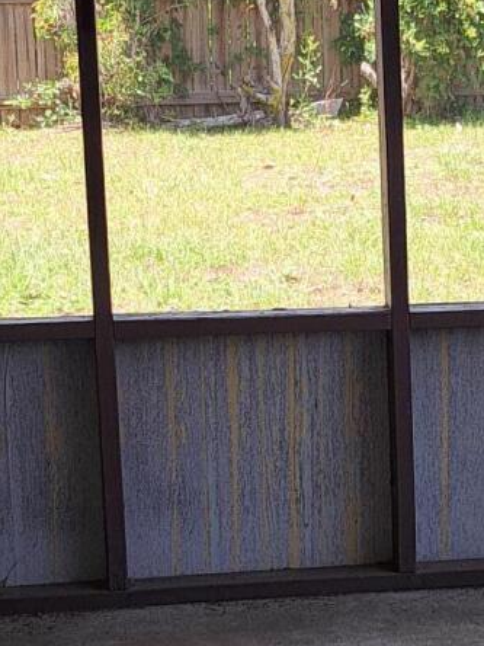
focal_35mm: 108
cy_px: 378
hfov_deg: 13.6
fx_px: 2013
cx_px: 436
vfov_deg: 18.2
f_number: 1.8
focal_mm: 5.23
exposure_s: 1/120
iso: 50
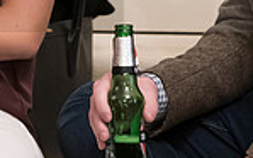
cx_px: 167
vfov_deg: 1.5
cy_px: -138
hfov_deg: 2.4
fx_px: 5928
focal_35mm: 860
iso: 6400
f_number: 2.8
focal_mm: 200
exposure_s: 1/125
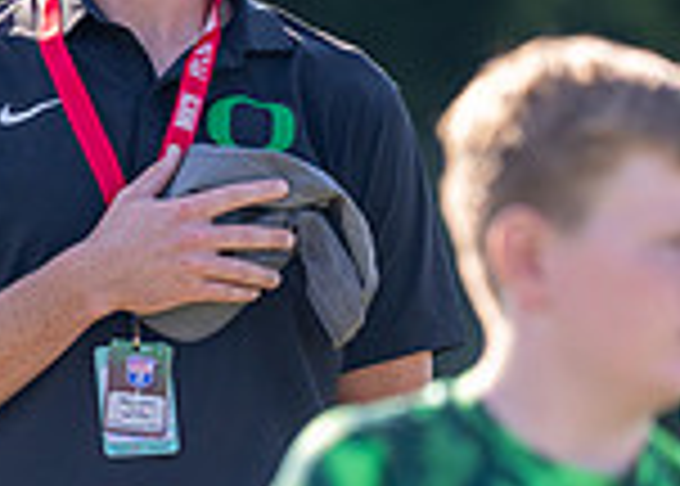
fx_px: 13003
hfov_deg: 3.0
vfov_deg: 2.1
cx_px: 103
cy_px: 306
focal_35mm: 673
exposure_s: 1/2000
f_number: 2.8
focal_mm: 164
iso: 320
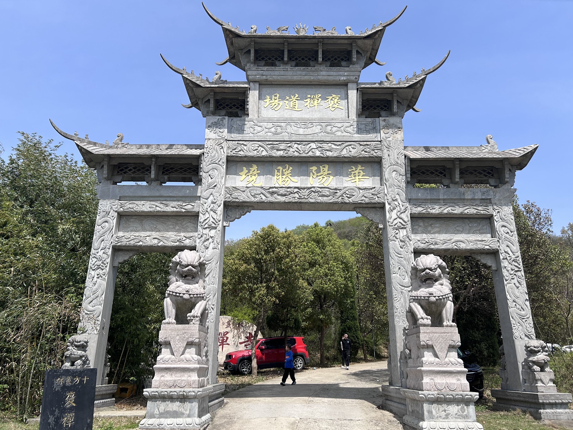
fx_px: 430
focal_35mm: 26
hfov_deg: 67.3
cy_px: 215
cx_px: 286
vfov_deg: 53.1
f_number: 1.5
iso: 50
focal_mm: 5.7
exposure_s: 1/3831
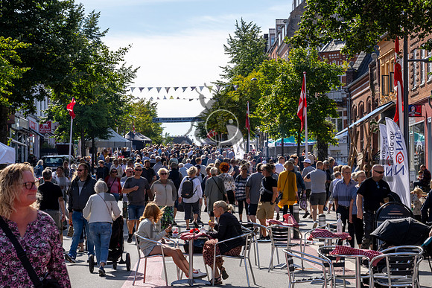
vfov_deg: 10.6
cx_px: 216
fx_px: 1558
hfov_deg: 15.8
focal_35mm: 130
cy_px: 144
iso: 100
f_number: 14
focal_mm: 127
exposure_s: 1/100
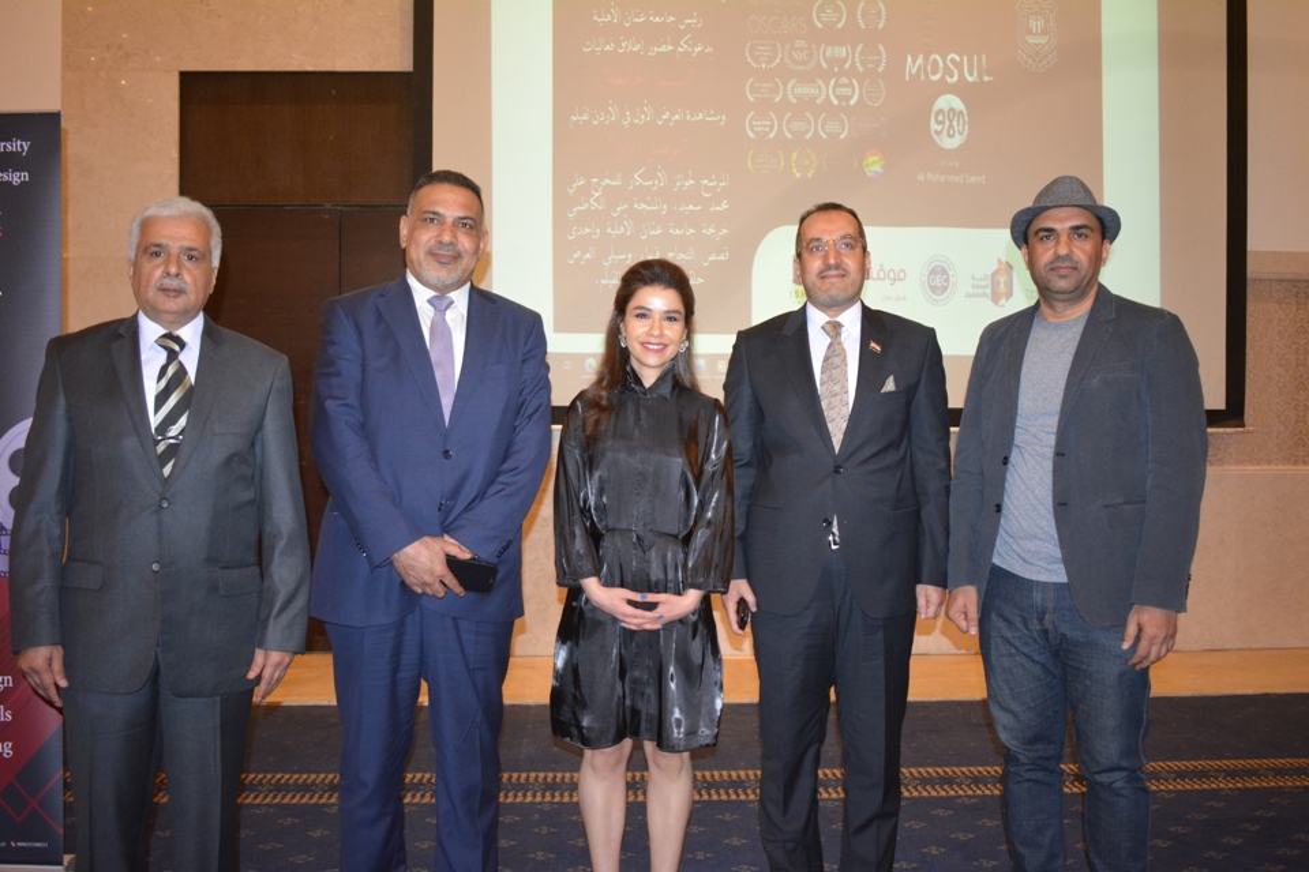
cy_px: 436
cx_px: 654
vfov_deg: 38.4
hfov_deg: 55.1
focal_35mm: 34
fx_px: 1254
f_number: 3.8
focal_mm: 23
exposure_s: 1/60
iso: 2000
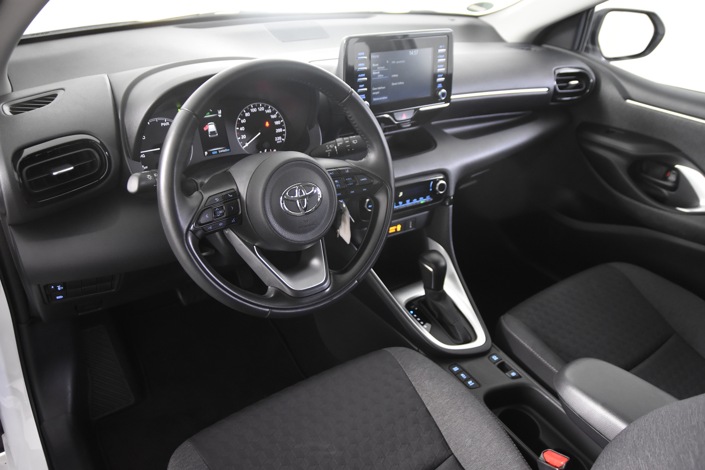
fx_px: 587
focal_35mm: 30
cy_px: 235
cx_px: 352
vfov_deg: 43.6
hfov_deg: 61.9
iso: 1800
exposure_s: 1/30
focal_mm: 20
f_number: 2.8
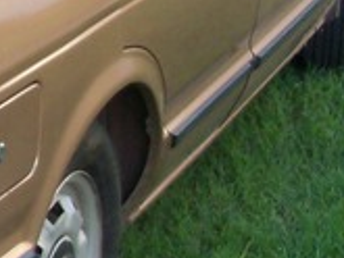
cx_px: -321
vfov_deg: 8.7
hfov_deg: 10.7
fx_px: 1691
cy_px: 56
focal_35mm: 170
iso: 100
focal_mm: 6.3
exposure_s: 1/30
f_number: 3
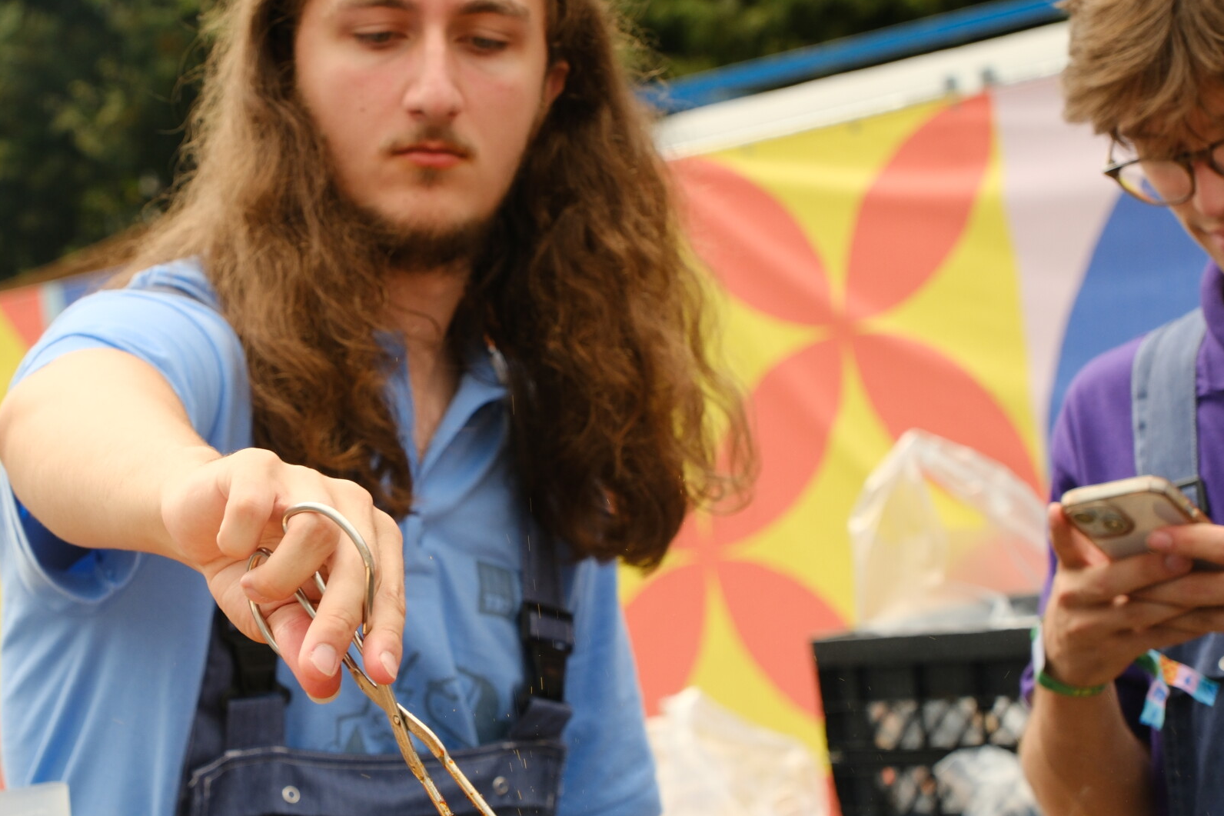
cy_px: 523
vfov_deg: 13.9
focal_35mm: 98
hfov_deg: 20.7
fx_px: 3331
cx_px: 333
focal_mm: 39.7
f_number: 4
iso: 400
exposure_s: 1/250
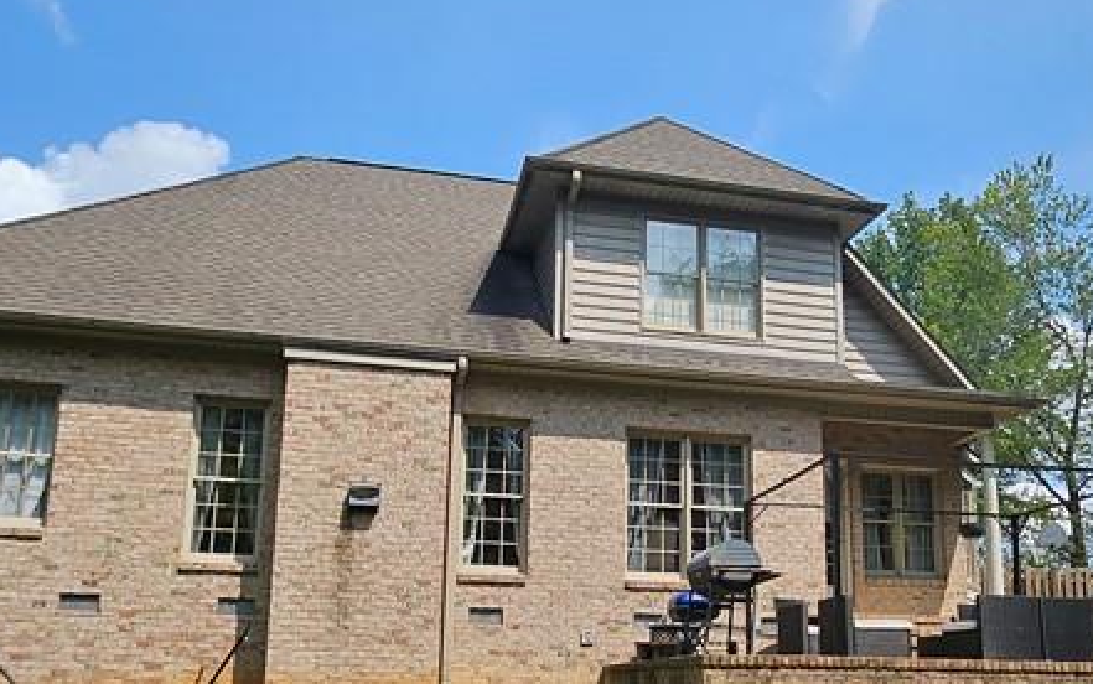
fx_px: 954
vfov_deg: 38.7
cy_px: 488
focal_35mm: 32
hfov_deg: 59.5
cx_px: 610
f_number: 2.2
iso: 32
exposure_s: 1/1695
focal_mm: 1.74
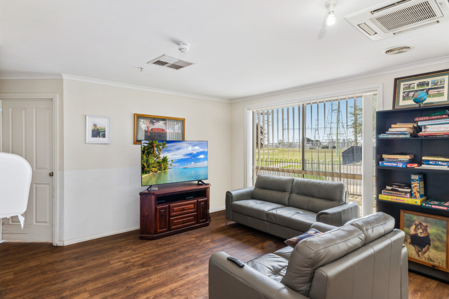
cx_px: 224
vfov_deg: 64.5
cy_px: 150
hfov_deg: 86.9
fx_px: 237
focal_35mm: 19
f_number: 11
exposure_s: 1/2.5
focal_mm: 12.7
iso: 100
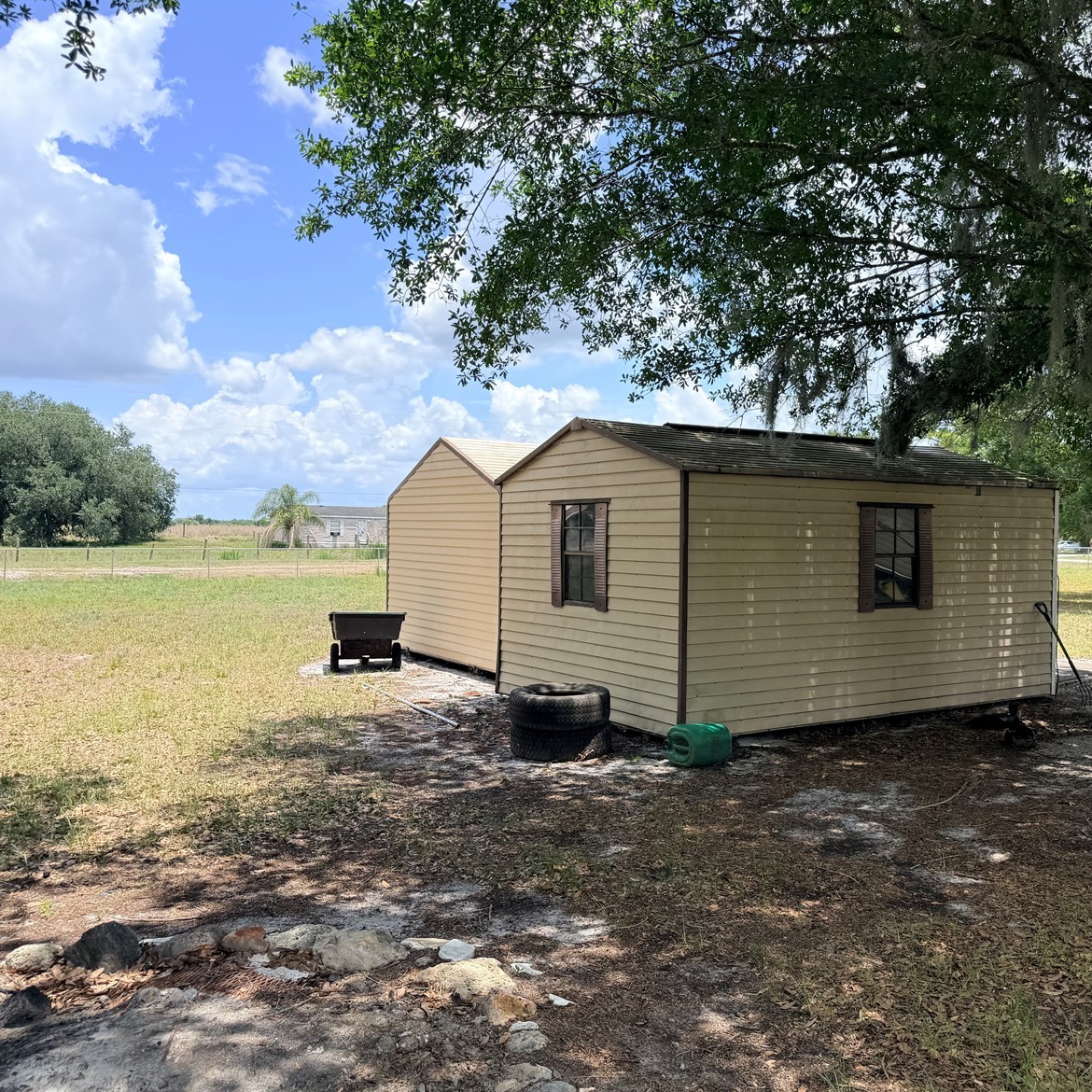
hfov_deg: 55.2
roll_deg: +2.6
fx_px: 1035
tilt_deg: -3.0
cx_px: 652
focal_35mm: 29
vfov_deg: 55.6
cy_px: 548
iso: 80
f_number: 1.78
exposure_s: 1/2445
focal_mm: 6.76
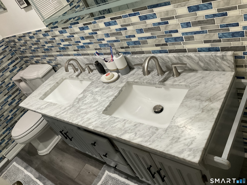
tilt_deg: -35.0
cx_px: 124
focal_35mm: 29
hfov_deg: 61.7
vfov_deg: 48.2
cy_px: 92
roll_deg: +28.5
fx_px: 207
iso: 160
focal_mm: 3
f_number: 1.8
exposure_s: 1/60
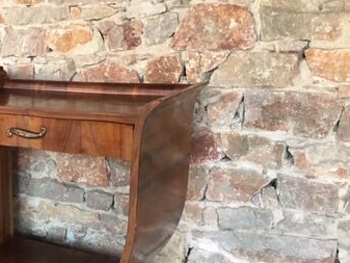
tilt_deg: -13.7
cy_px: 161
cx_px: 30
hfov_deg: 33.0
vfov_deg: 26.5
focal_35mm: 55
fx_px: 556
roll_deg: +2.3
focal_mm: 4.15
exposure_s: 1/17
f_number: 2.2
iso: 100
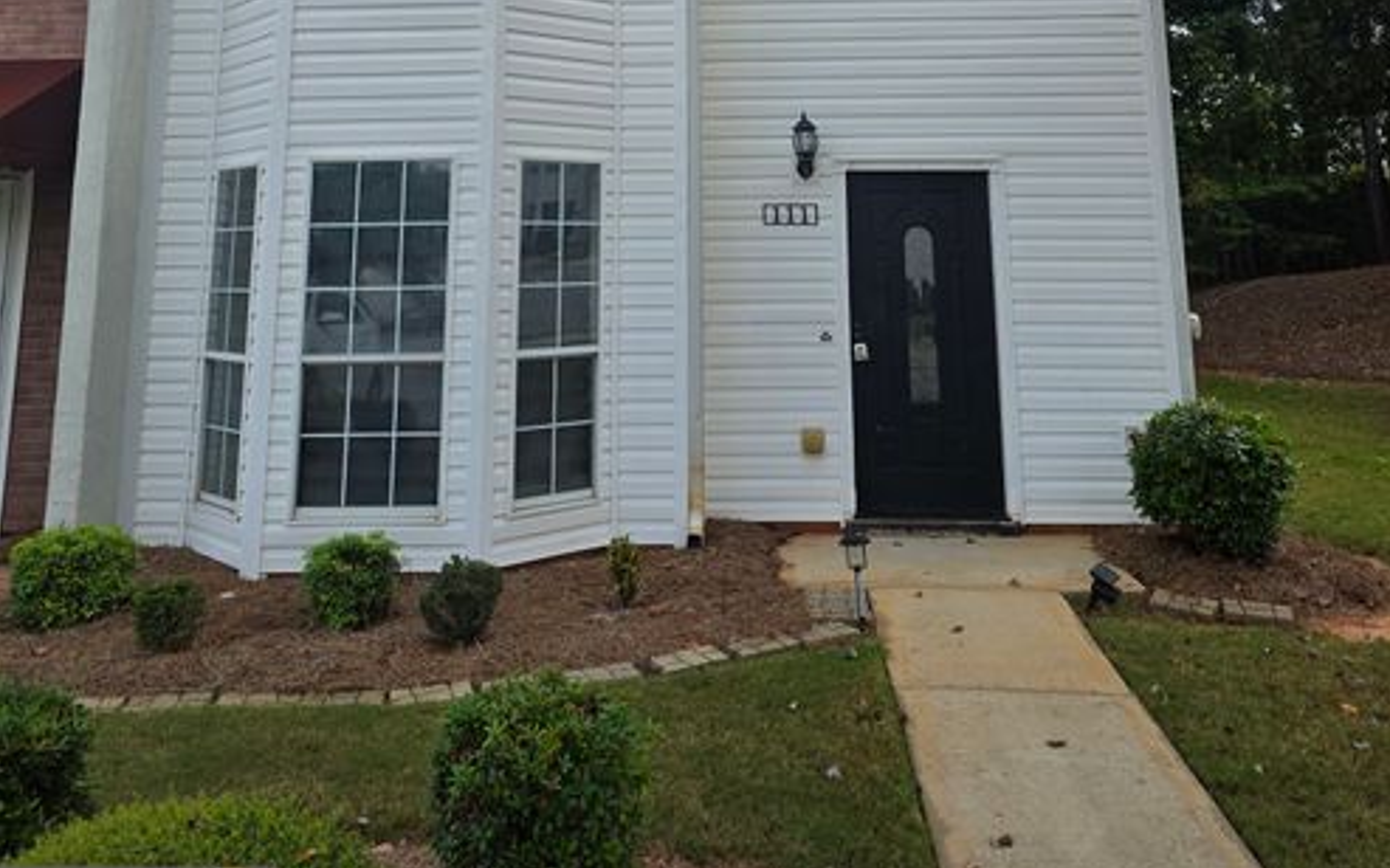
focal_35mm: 33
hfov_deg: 58.1
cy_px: 21
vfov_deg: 35.1
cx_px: 702
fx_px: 1250
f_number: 1.7
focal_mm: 6.3
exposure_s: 1/5017
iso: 80
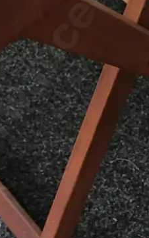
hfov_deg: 14.7
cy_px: -90
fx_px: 566
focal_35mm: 87
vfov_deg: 21.1
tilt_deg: -45.7
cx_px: 160
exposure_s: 1/10
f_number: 2.2
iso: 80
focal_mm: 4.15
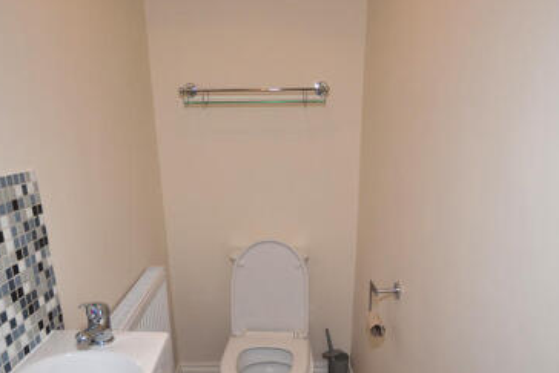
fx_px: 419
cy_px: 283
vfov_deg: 46.1
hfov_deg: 67.4
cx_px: 273
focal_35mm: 27
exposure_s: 1/60
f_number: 4
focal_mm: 10
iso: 100
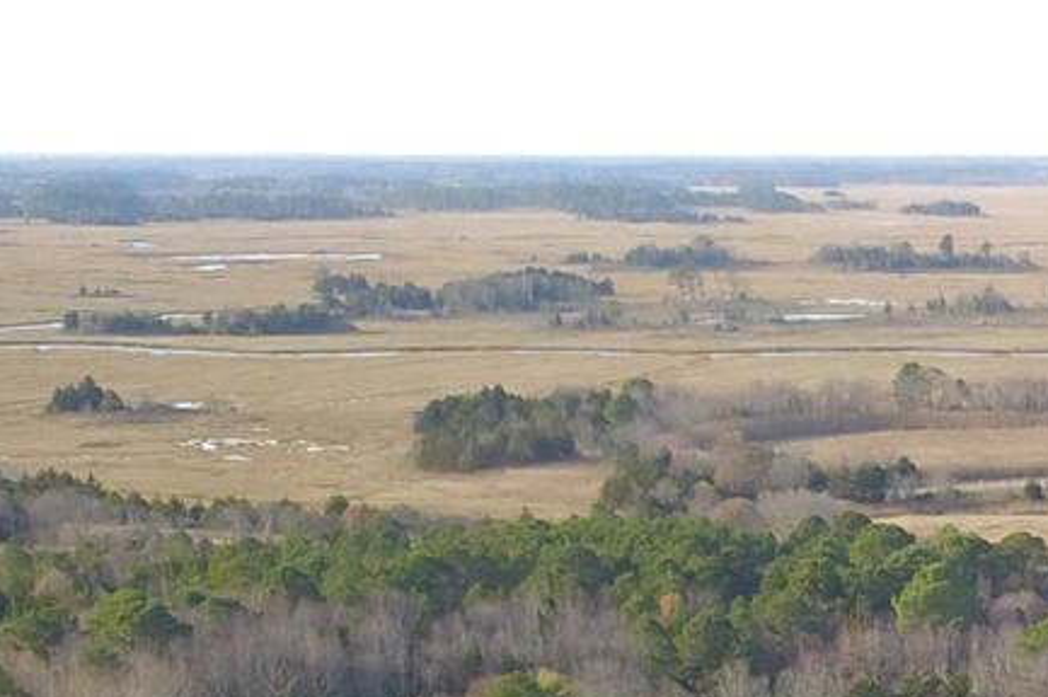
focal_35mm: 128
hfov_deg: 14.6
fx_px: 3723
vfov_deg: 9.4
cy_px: 1718
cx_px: 1701
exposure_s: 1/271
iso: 100
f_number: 2.2
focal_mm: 4.73
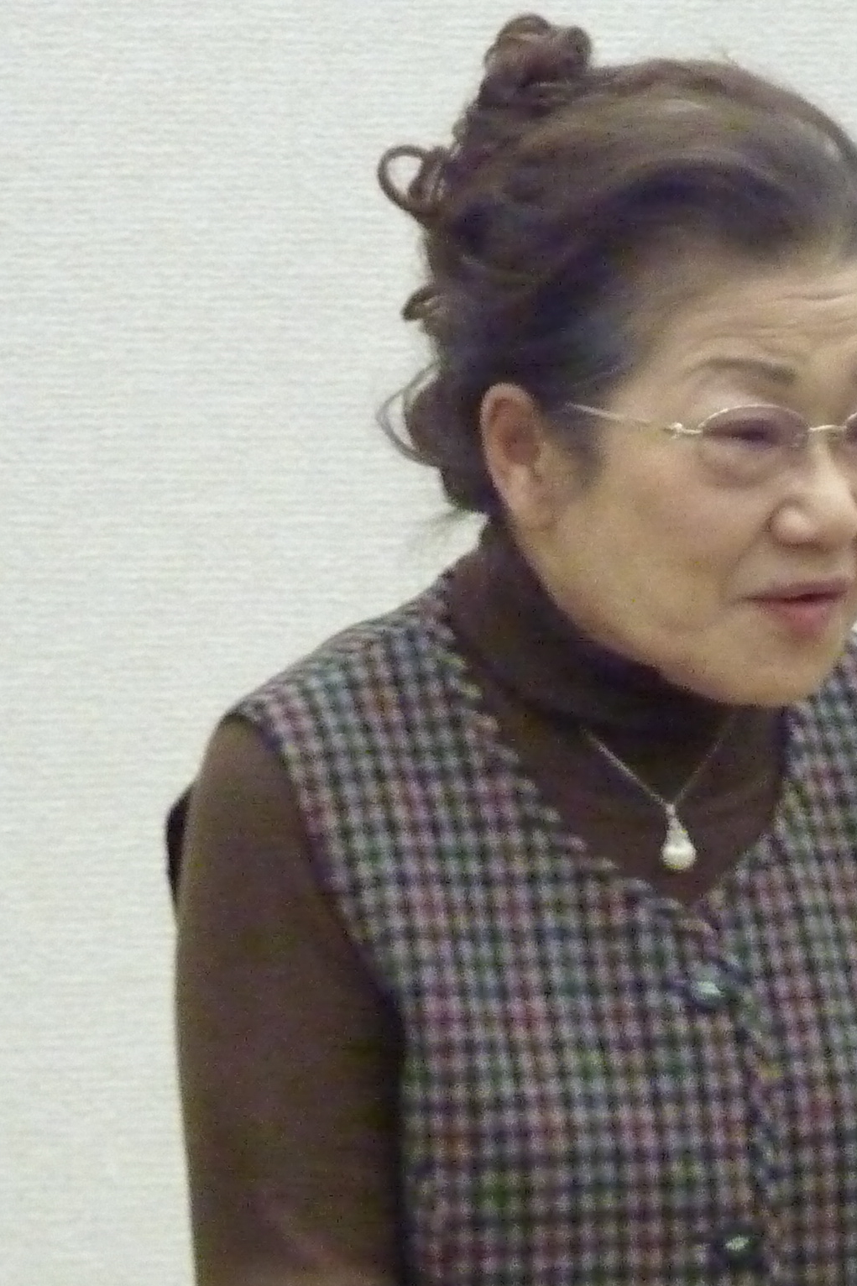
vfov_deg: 4.9
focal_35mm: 424
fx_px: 15143
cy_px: 642
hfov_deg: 3.2
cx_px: 677
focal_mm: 27.8
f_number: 4.5
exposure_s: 1/40
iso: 1250
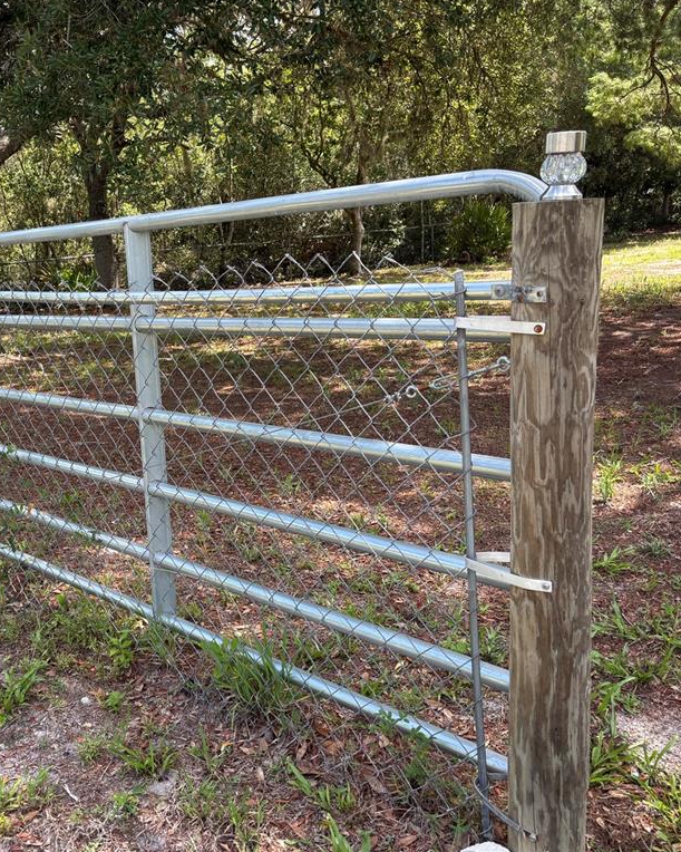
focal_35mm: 34
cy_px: 425
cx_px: 149
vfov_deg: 52.8
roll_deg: +5.5
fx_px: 857
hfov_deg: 41.7
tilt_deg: -10.9
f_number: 1.6
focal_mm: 5.96
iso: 50
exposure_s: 1/481
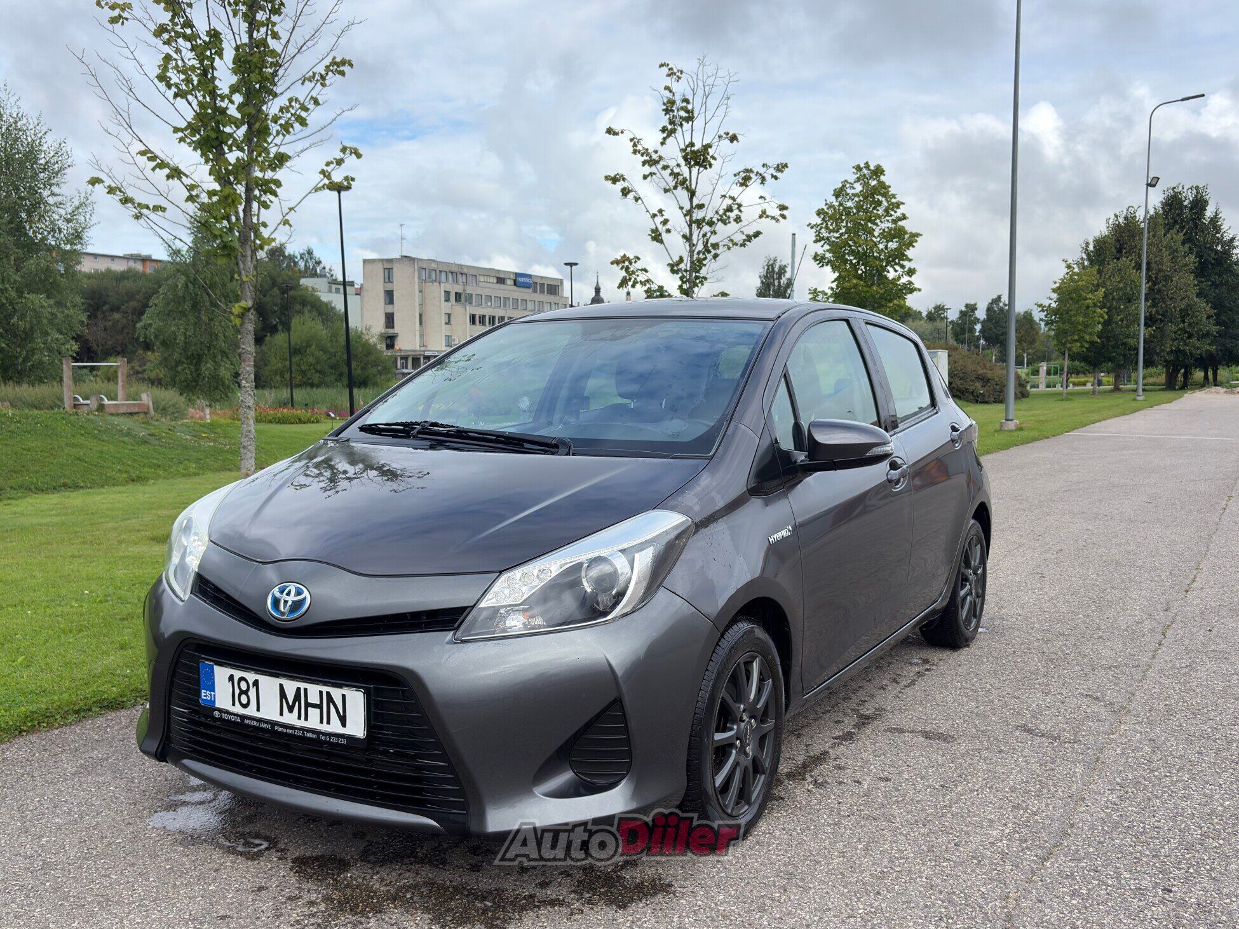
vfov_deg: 42.9
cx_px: 620
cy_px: 464
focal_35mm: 33
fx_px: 1181
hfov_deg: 55.4
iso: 50
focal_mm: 5.96
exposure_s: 1/1171
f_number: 1.6
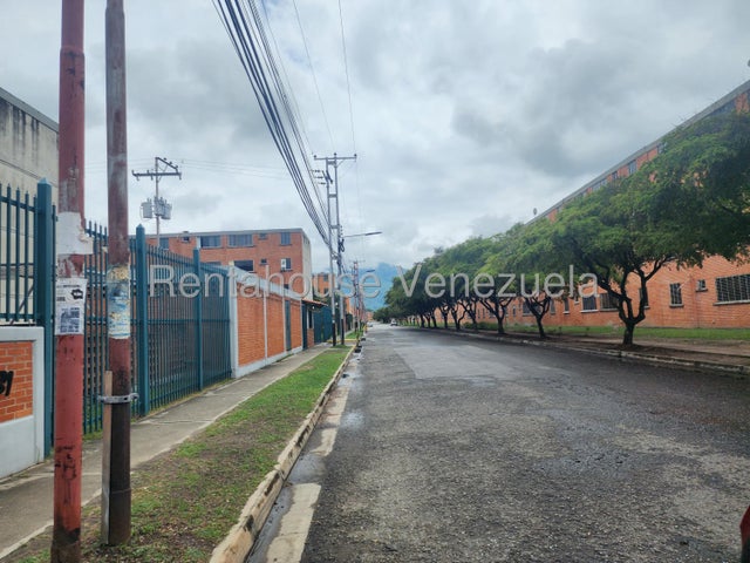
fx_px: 498
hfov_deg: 73.9
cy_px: 282
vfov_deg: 58.9
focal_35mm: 23
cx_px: 375
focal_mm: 6.4
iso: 12
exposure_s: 1/1920
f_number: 1.8
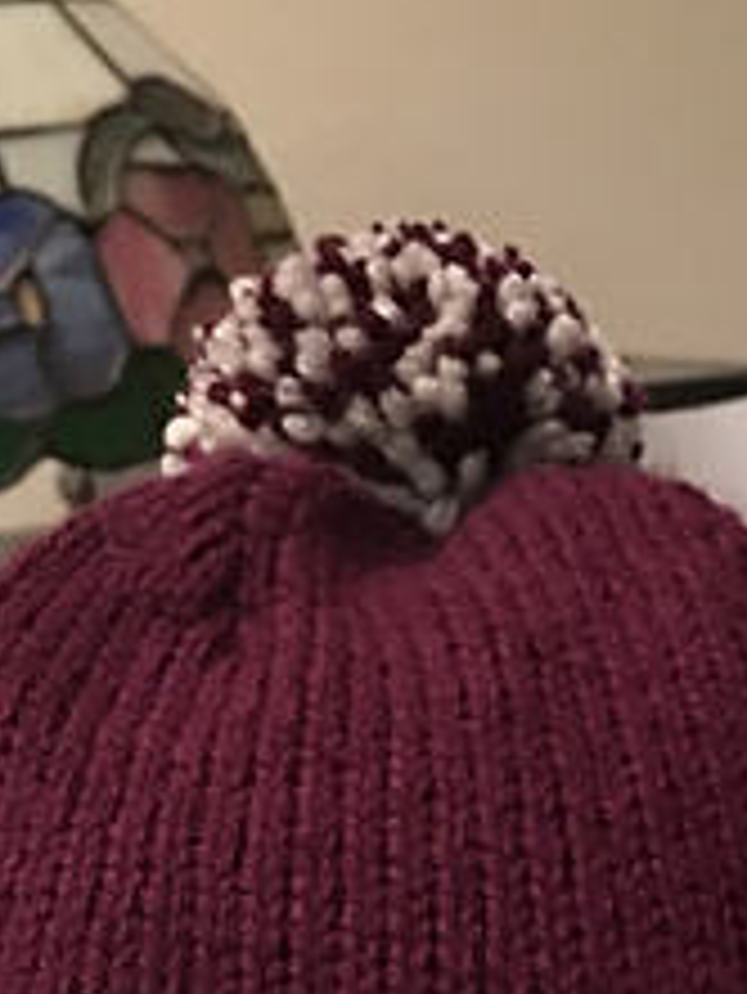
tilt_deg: -21.6
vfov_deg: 21.3
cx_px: 504
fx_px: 2415
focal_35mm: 84
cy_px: 1255
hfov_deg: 17.5
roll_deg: +5.3
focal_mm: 4.15
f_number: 2.2
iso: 100
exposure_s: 1/4
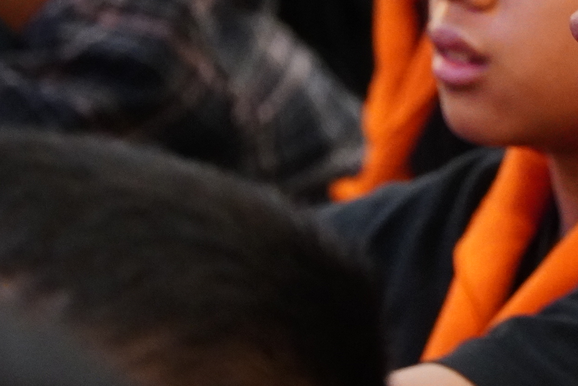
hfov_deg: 4.9
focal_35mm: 421
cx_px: 920
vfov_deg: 3.3
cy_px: -118
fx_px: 6757
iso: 3200
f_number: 4
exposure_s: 1/30
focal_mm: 83
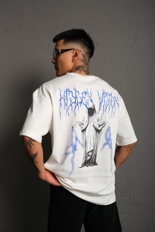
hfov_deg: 37.9
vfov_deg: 54.4
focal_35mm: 35
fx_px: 226
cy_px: 116
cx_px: 78
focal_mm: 23.3
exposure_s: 1/160
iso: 160
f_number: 5
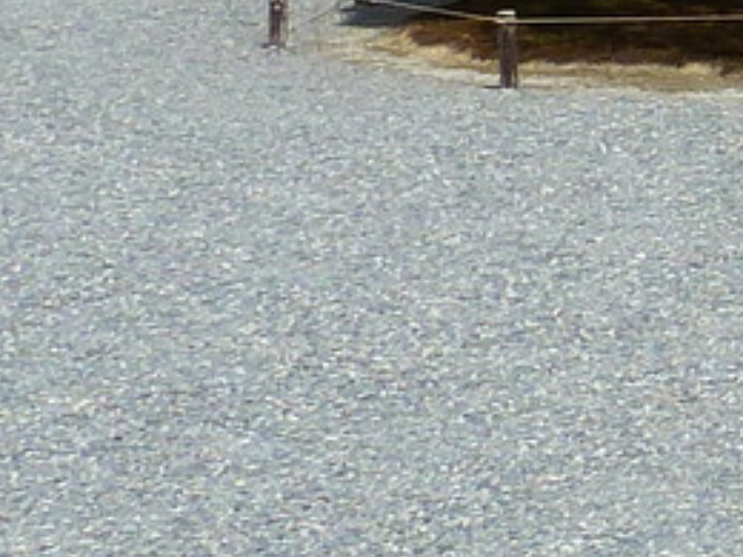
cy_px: -200
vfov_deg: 9.4
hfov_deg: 9.8
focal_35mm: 154
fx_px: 3305
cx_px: 2238
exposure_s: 1/500
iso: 80
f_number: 4.5
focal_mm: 4.1
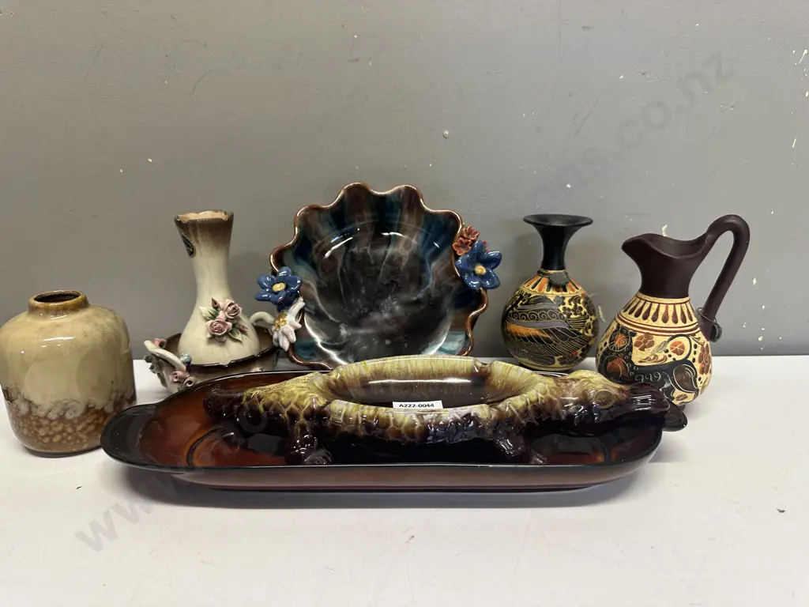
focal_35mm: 24
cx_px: 404
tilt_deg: -15.7
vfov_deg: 56.8
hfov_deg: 71.6
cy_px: 304
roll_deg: +1.1
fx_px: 561
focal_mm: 6.86
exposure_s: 1/100
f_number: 1.78
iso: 160
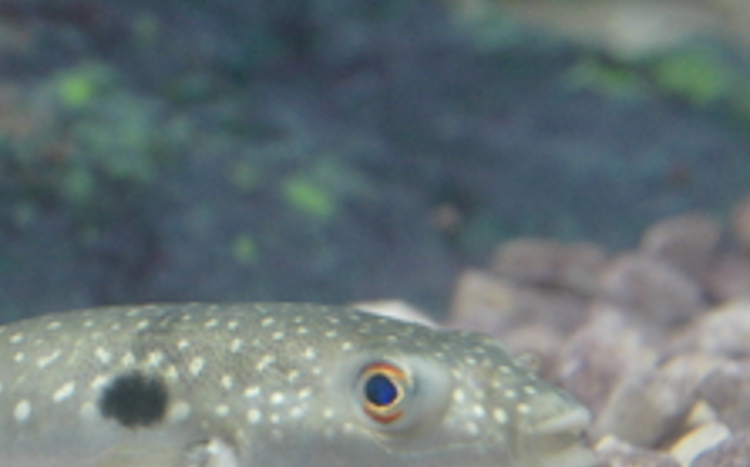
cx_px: 262
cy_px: 420
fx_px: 2941
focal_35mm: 144
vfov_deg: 9.1
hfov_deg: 14.5
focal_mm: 50
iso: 1600
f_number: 5.6
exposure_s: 1/30
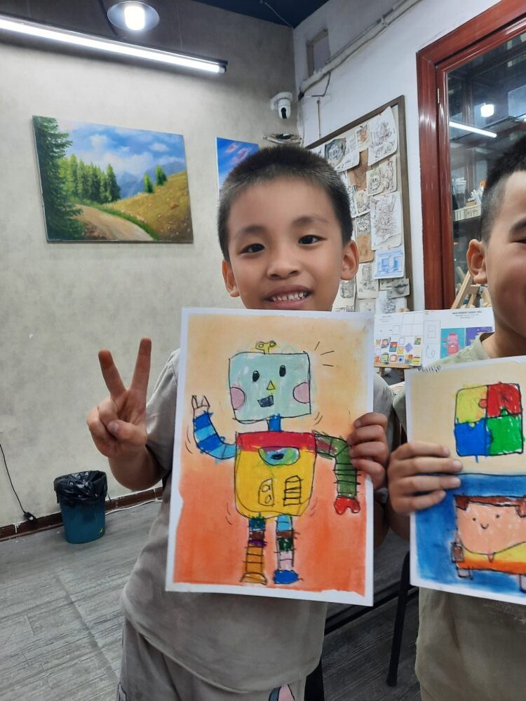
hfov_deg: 54.9
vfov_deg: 69.4
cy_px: 350
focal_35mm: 25
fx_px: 507
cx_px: 263
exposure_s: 1/50
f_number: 2
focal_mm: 4.6
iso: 125
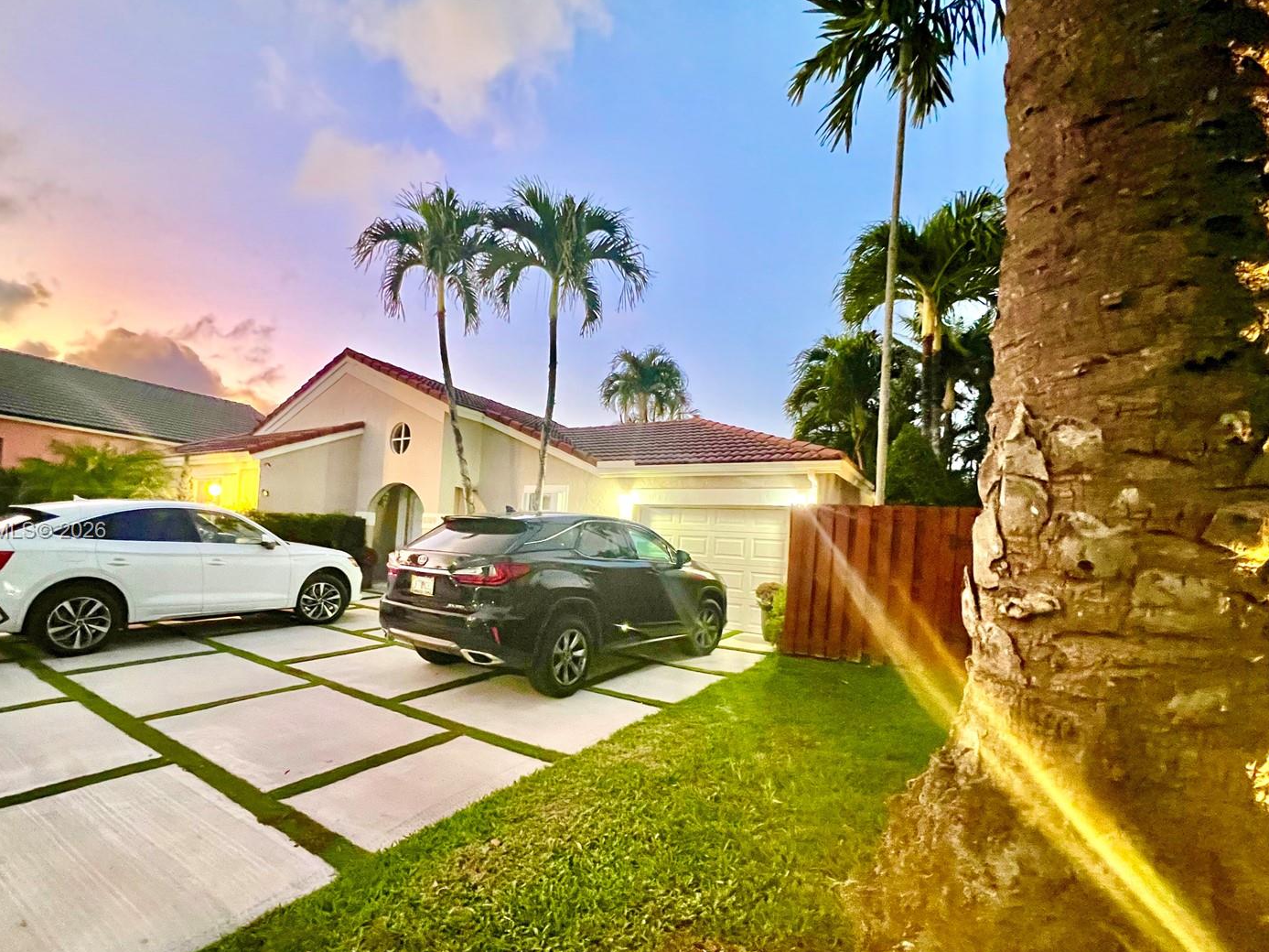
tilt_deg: +1.1
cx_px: 554
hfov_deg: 97.6
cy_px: 532
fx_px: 550
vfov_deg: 81.4
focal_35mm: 15
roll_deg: -3.5
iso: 1250
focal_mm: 1.57
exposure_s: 1/30
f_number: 1.8
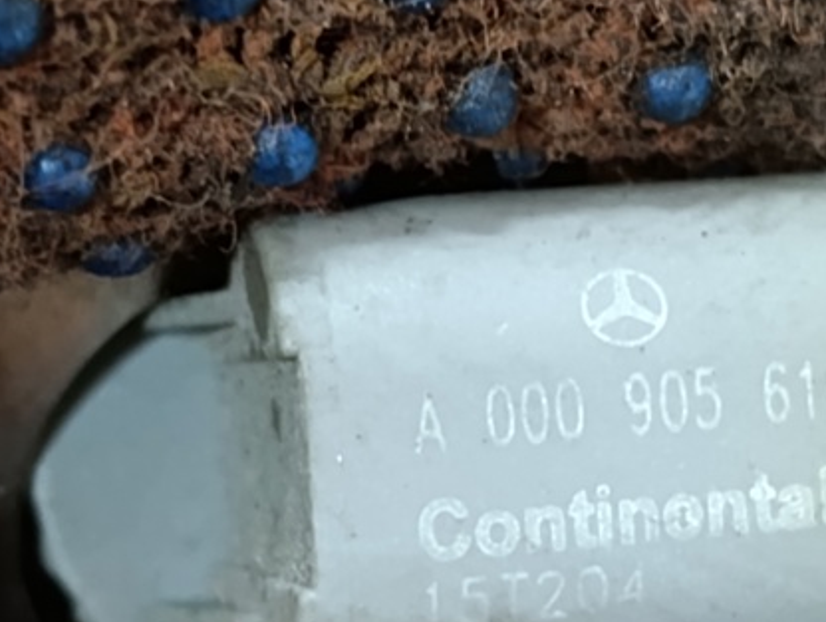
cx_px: 537
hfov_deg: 14.0
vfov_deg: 10.5
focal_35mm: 141
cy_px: 300
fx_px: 3368
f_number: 1.7
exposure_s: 1/25
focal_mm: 6.11
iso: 1600
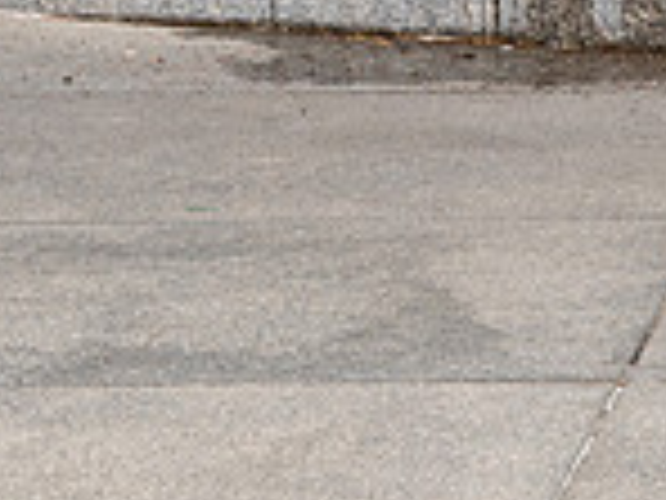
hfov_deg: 7.0
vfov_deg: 5.3
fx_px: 5368
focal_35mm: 279
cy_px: -73
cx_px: 953
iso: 100
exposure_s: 1/125
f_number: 11
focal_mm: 42
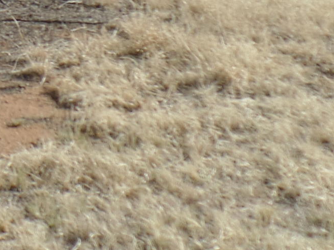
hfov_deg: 16.3
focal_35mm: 105
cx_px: -233
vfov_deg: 13.1
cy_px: -160
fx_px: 1013
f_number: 3.5
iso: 80
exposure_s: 1/1000
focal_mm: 4.1
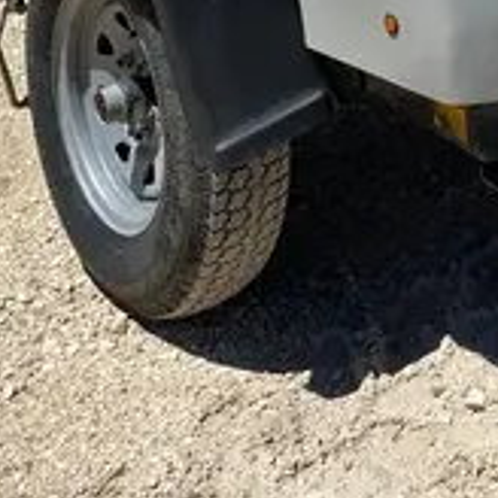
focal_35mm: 103
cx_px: 613
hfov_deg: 16.2
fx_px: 1676
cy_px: -475
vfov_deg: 14.3
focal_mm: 4.25
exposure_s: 1/3846
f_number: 1.8
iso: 32
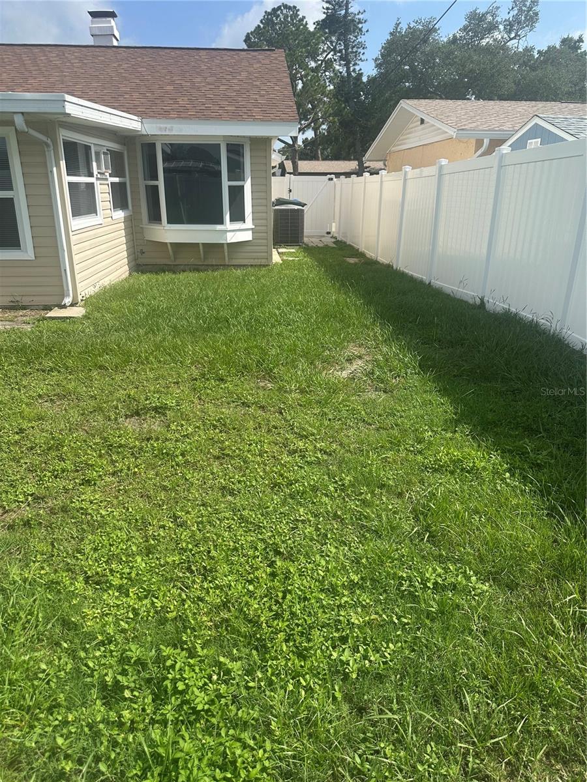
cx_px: 294
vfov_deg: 71.6
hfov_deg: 56.8
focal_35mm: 24
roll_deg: -1.0
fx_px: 543
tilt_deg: -17.9
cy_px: 391
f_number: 1.78
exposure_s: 1/3597
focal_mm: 6.86
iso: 80
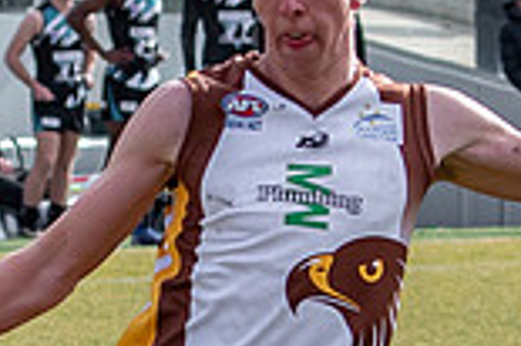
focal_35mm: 985
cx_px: 169
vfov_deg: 1.4
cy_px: 350
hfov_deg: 2.1
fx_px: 14240
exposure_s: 1/1000
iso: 140
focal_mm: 70
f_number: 4
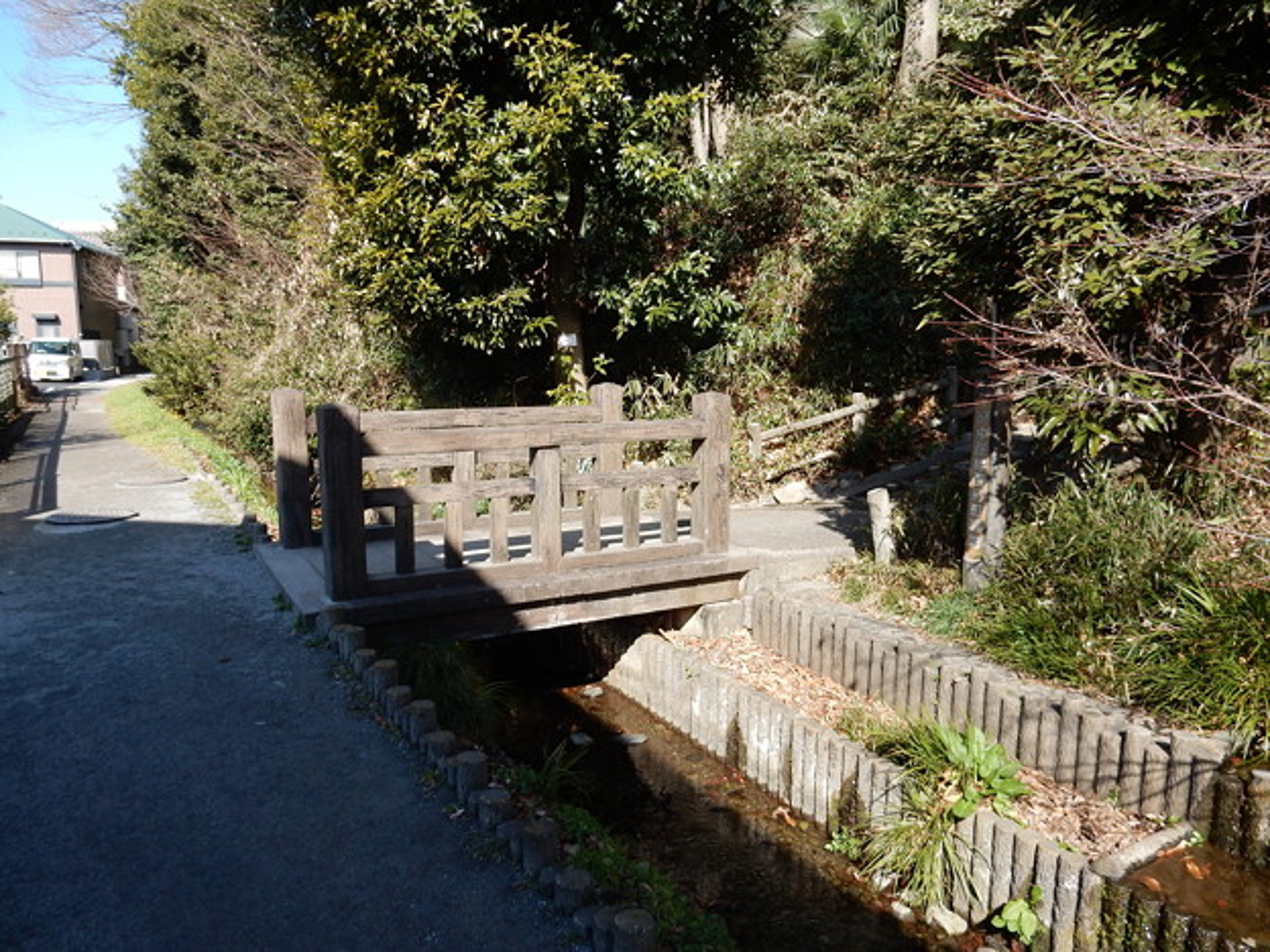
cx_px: 635
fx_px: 917
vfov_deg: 54.9
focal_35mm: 25
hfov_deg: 69.4
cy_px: 476
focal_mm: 4.5
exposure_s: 1/400
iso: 125
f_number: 3.7
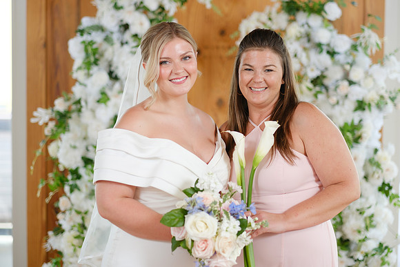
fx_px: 934
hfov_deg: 24.2
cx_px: 200
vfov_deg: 16.3
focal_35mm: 84
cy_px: 134
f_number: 1.4
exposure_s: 1/250
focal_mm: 56
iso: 125
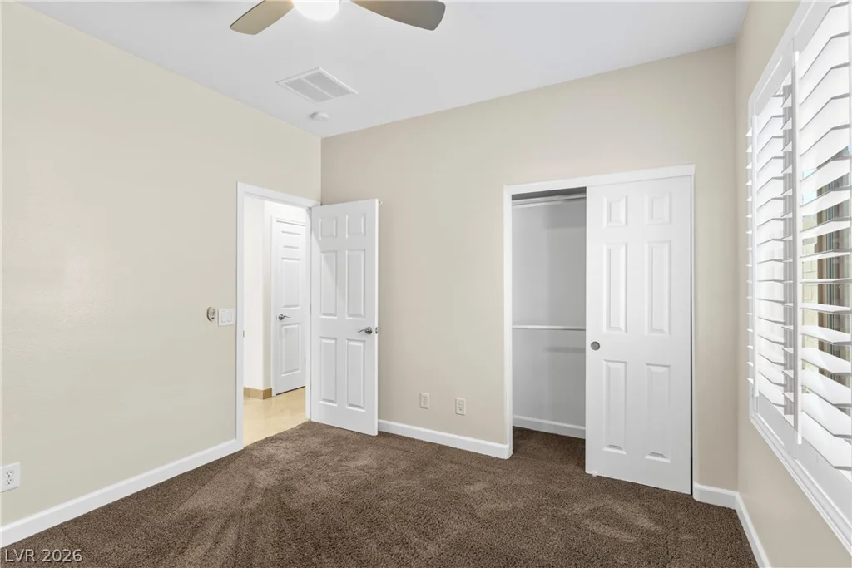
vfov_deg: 70.5
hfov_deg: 93.3
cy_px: 284
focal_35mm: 17
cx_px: 426
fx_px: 402
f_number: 8
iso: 400
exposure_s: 1
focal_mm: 17
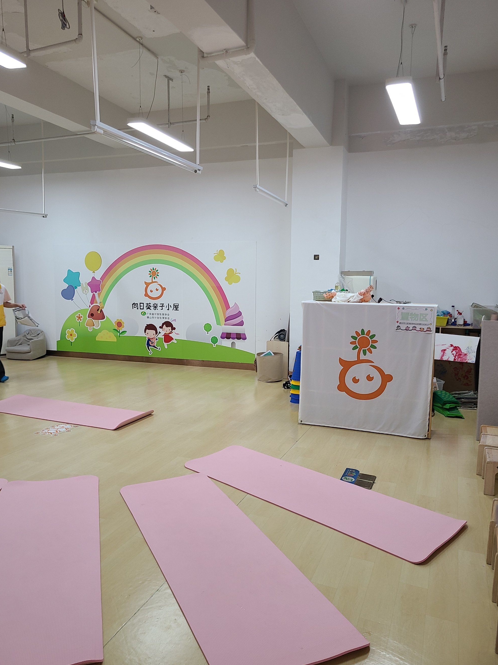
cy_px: 331
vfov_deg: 65.3
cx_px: 241
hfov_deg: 51.3
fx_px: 518
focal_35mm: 27
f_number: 1.8
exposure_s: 1/50
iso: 100
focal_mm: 5.4
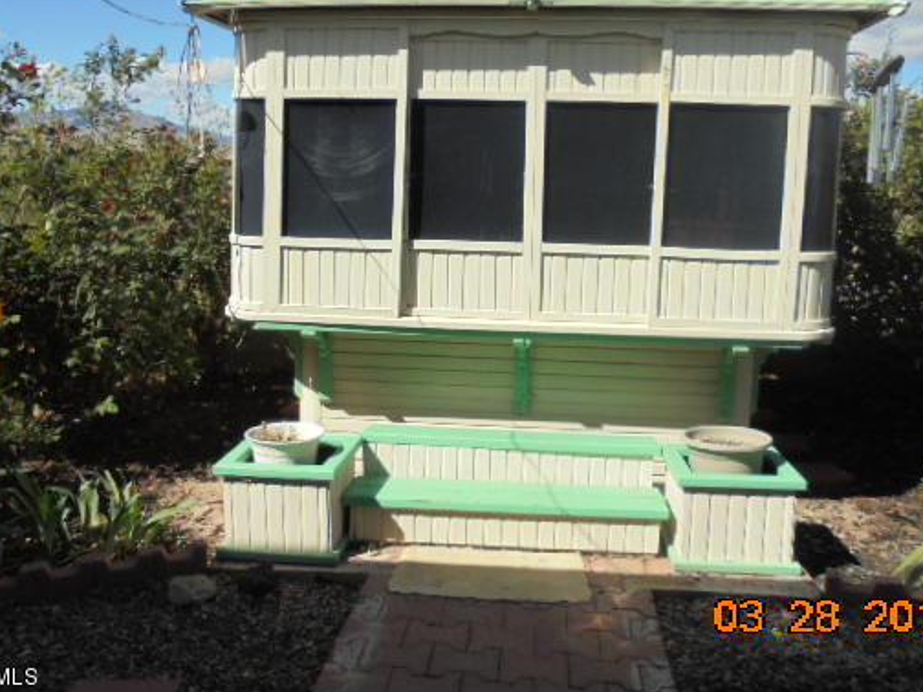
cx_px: 451
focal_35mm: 33
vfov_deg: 42.7
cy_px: 275
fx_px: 880
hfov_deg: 55.3
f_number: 11.5
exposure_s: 1/125
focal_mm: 4.6
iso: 100
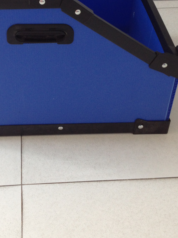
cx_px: 53
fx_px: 446
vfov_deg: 29.3
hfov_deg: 22.4
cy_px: 57
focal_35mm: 65
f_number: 2.4
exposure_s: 1/20
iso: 80
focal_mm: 4.28
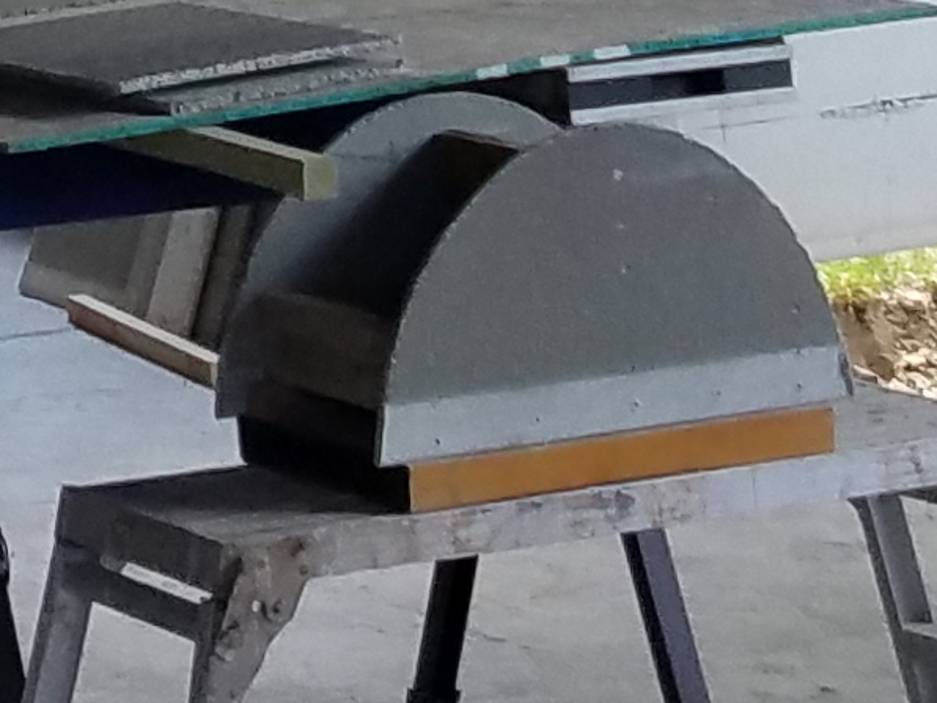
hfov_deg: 10.5
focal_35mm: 176
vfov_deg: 7.6
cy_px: -1282
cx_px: -767
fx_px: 4764
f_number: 1.7
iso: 50
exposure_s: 1/120
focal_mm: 4.2
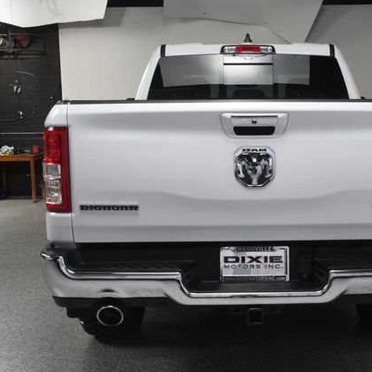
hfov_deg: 33.0
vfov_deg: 33.4
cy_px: 186
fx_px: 620
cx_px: 262
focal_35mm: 51
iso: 100
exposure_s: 1/160
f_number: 11
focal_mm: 26
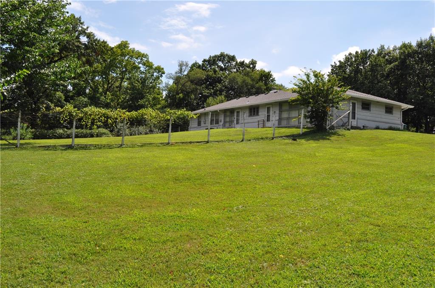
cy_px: 144
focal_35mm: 33
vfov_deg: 39.8
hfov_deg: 57.3
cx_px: 218
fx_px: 398
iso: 200
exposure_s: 1/400
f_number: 10
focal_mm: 22
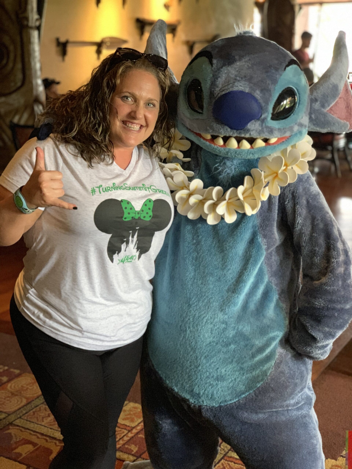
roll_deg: +0.1
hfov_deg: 28.0
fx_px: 705
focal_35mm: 52
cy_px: 234
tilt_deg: -14.7
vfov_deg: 36.8
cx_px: 176
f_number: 2.4
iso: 400
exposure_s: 1/42
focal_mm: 6
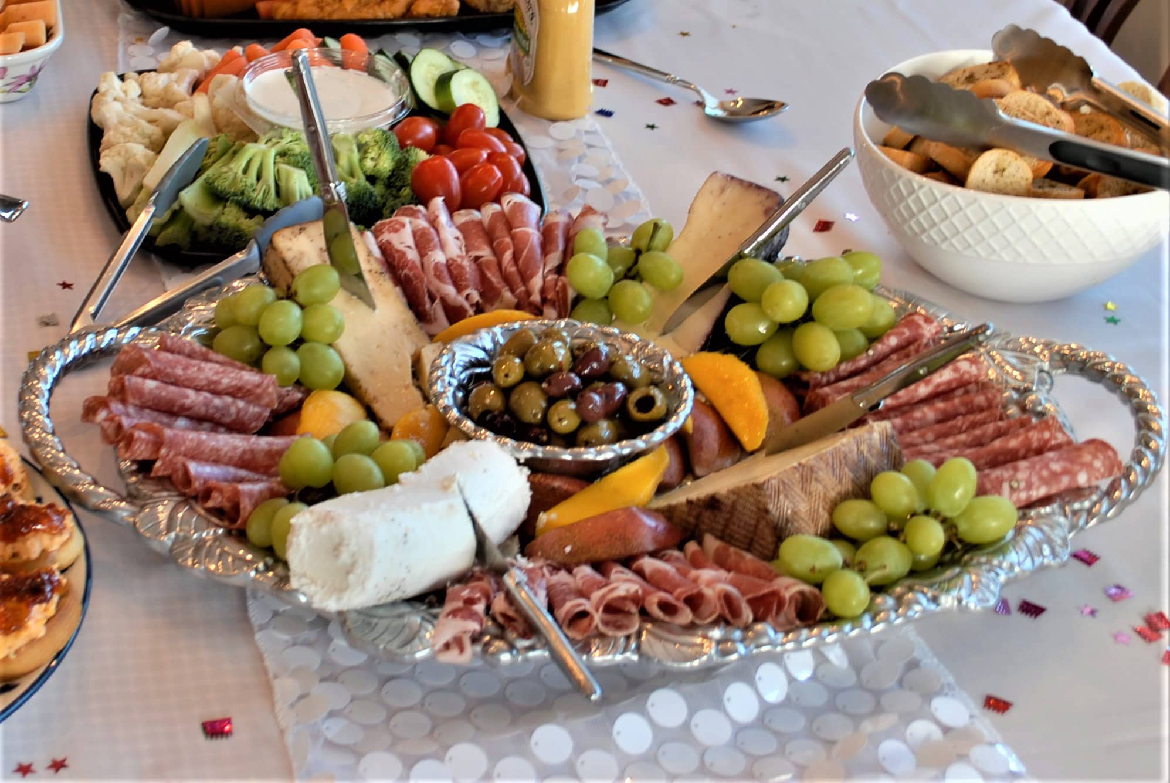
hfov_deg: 49.5
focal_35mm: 39
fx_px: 1269
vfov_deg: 34.3
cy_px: 392
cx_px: 585
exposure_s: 1/10
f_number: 5
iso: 100
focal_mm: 26
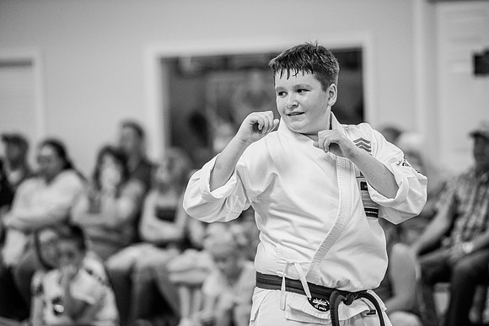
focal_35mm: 200
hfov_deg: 10.3
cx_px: 244
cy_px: 163
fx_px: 2717
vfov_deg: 6.9
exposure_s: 1/400
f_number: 2.8
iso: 1600
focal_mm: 200
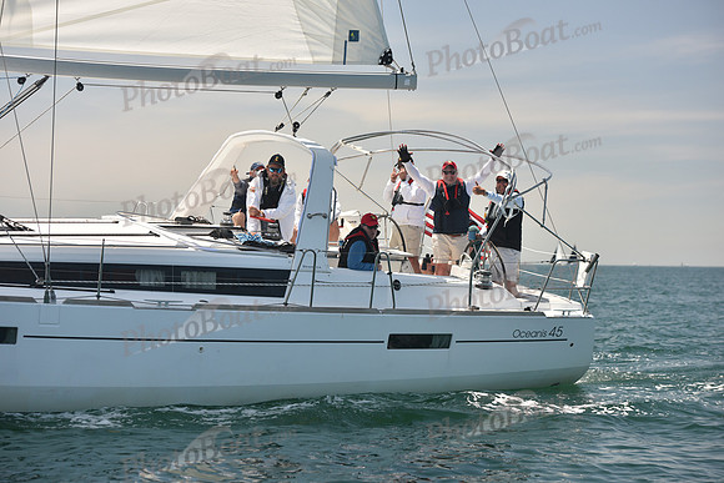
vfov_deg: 14.4
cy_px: 242
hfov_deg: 21.5
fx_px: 1911
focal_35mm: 95
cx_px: 362
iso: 250
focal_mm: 95
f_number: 4.5
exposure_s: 1/800
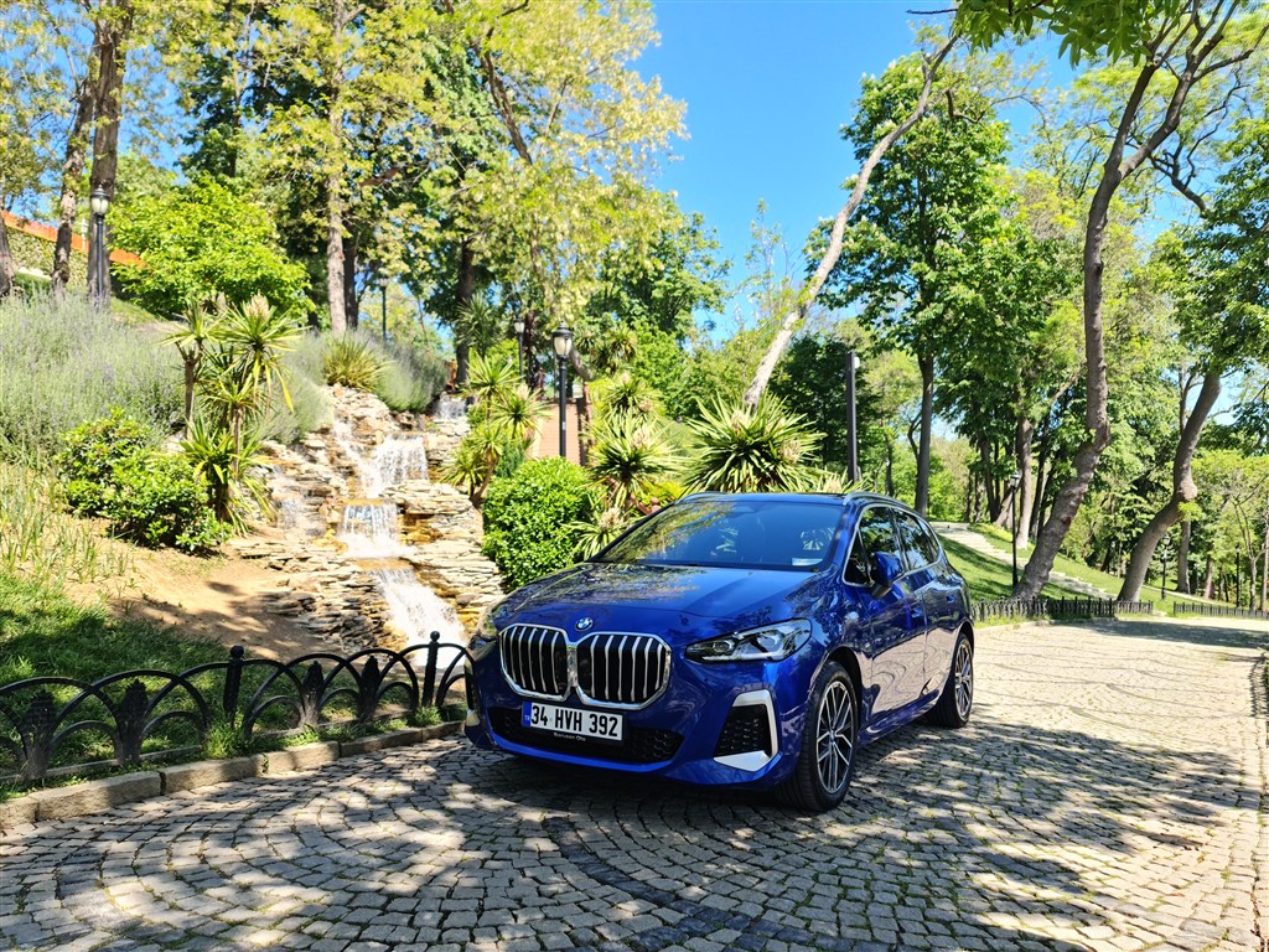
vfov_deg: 54.9
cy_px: 476
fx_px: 916
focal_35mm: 25
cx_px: 634
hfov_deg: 69.4
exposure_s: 1/277
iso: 50
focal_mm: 7
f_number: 1.8
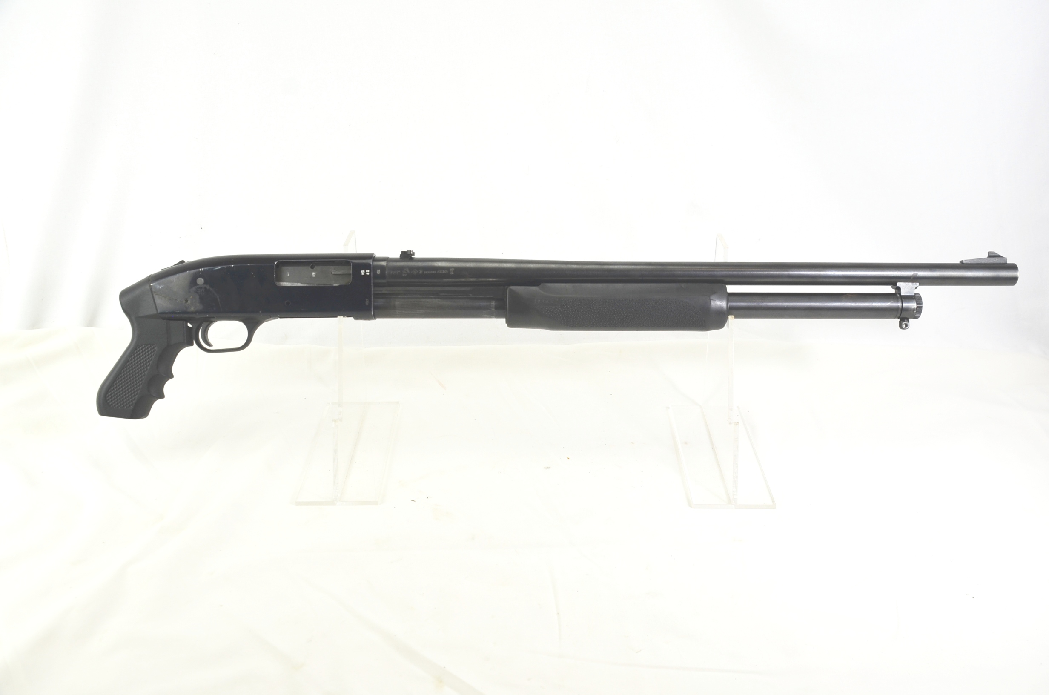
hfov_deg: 57.3
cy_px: 348
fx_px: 960
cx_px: 524
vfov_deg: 39.8
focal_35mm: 33
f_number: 5.6
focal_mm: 22
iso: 250
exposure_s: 1/125
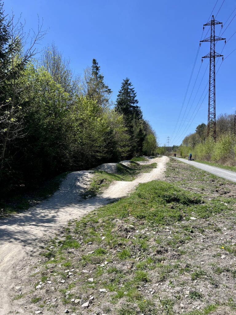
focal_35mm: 26
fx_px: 236
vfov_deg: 67.3
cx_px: 118
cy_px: 158
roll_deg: -0.2
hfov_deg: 53.1
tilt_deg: -0.3
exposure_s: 1/3257
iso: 50
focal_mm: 5.7
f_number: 1.5
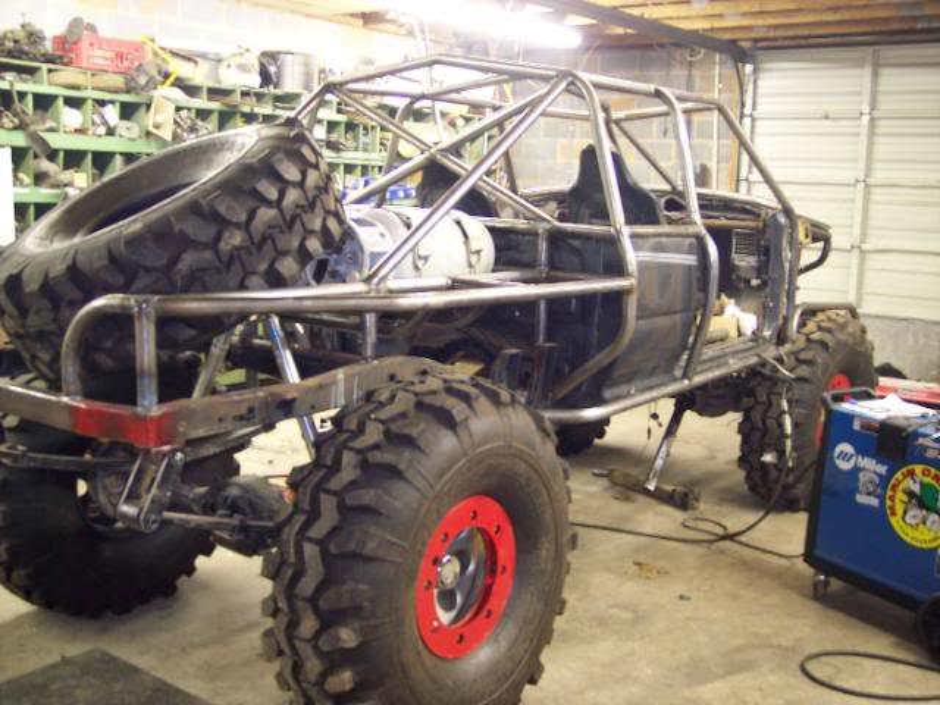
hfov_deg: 47.9
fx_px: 1059
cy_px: 352
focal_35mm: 39
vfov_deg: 36.8
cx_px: 470
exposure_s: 1/3
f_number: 2.8
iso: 100
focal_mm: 8
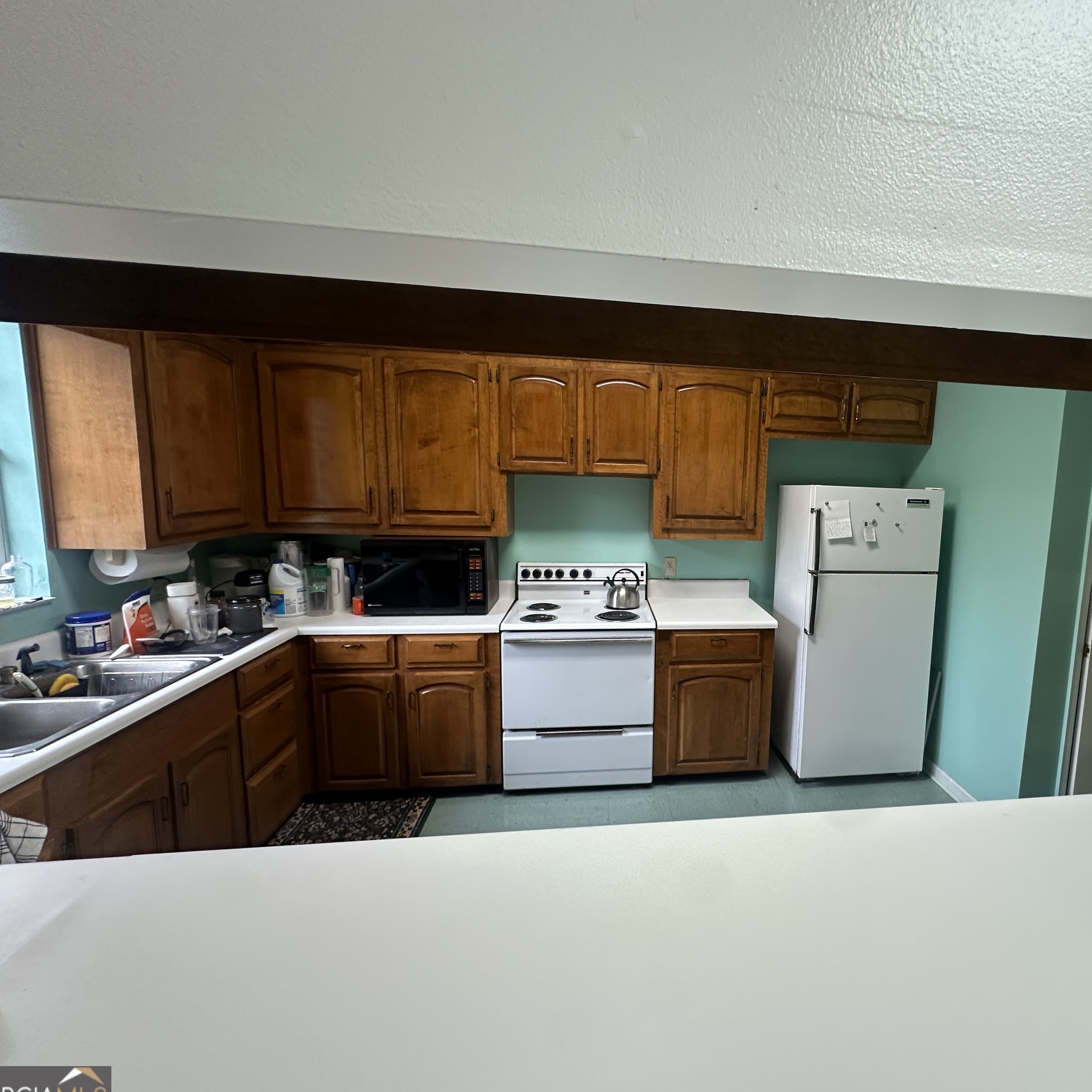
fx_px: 607
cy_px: 560
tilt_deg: -7.4
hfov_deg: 82.1
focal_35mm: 17
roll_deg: -1.1
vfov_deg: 84.0
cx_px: 693
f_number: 2.2
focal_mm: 2.22
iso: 200
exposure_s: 1/60
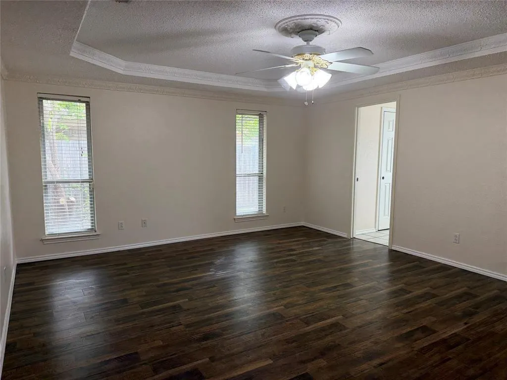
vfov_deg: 56.8
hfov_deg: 71.6
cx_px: 254
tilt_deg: -5.9
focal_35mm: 24
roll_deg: -0.1
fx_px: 352
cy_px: 190
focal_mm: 6.76
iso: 160
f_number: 1.78
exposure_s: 1/120
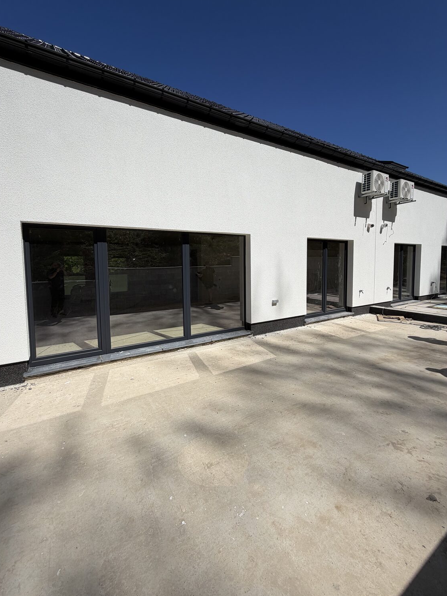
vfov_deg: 98.1
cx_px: 209
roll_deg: +0.1
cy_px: 281
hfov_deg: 81.6
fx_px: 258
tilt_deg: -2.7
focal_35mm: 15
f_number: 2.2
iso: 20
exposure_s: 1/2092
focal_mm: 2.22
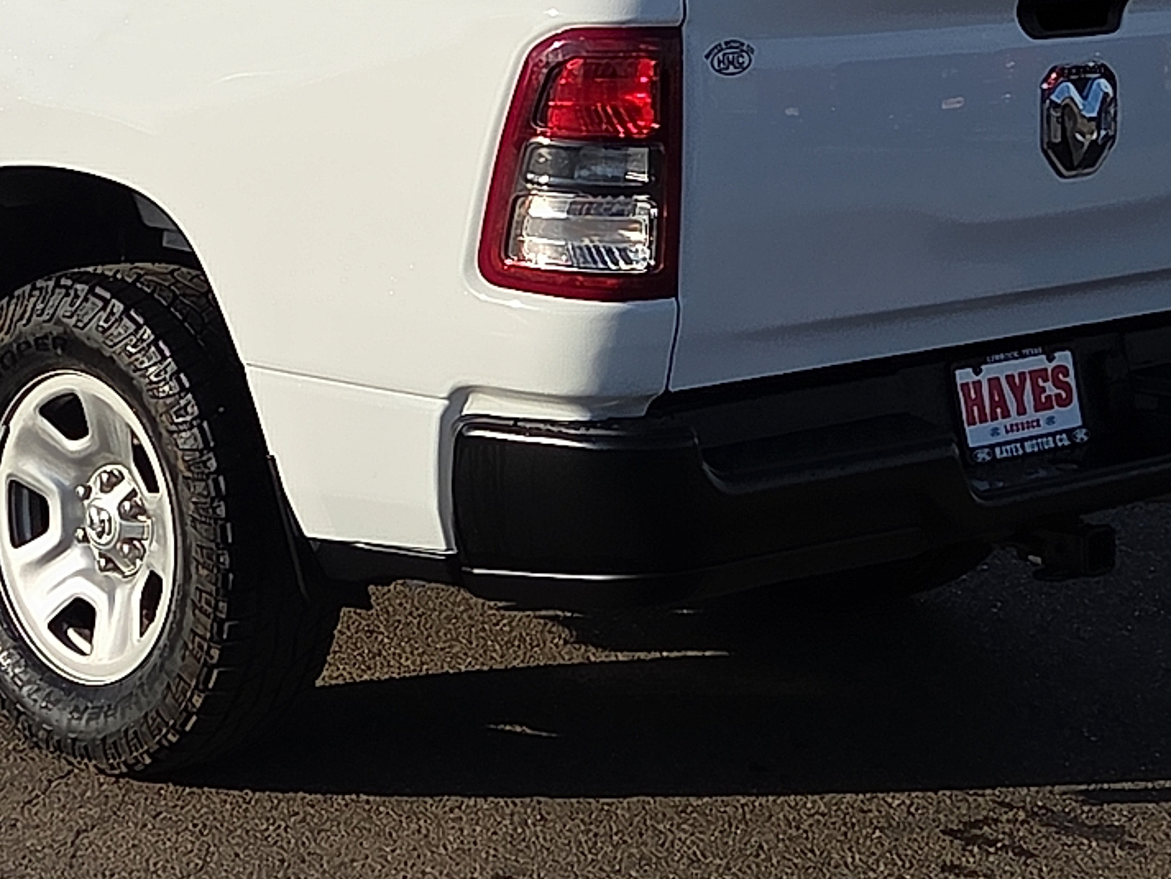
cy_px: 49
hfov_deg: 19.3
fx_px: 3417
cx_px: 236
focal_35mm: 101
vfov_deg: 14.5
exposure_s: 1/10000
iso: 77
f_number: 1.8
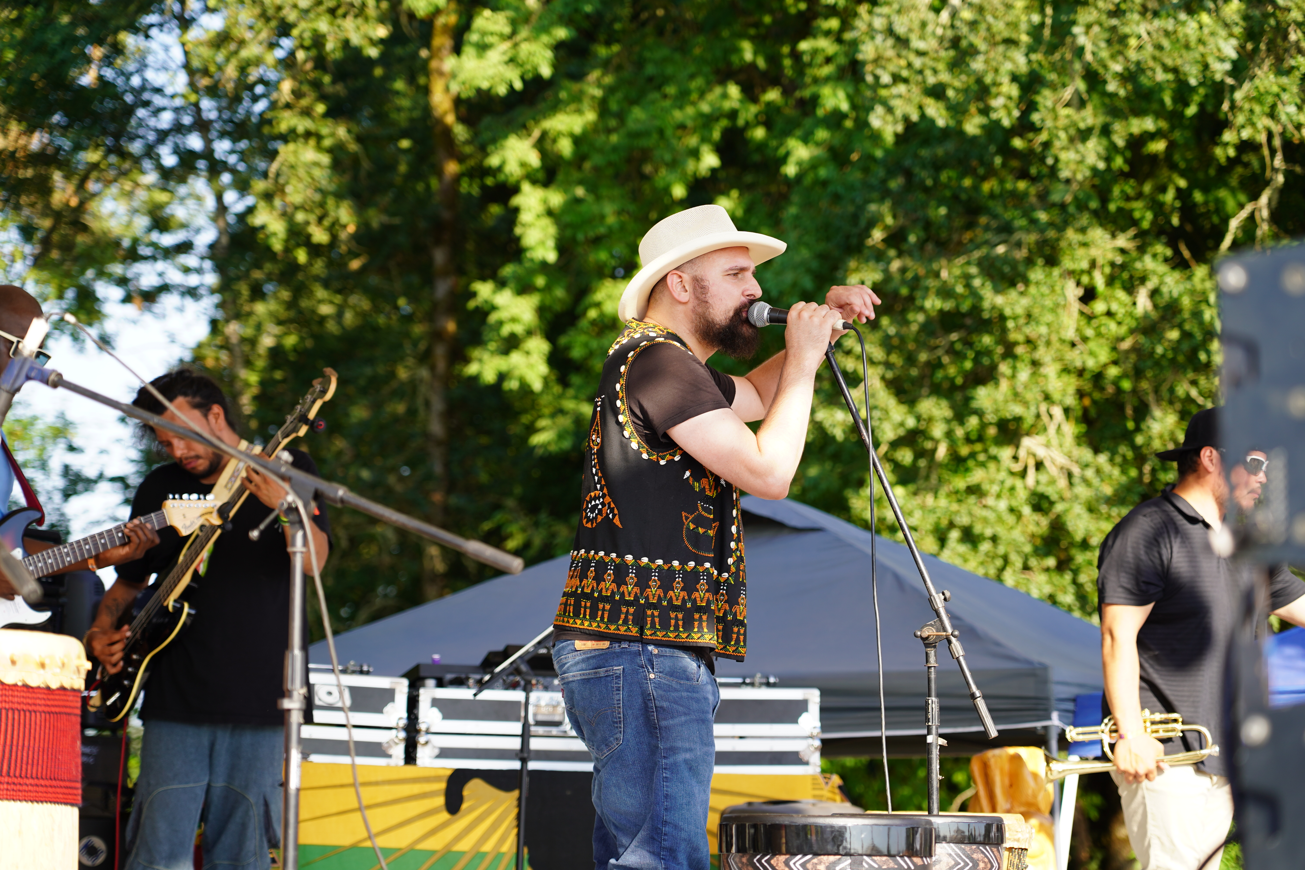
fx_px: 3806
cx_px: 652
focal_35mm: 105
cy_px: 435
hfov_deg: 19.5
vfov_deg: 13.0
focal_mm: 105
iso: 100
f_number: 4.5
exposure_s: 1/125
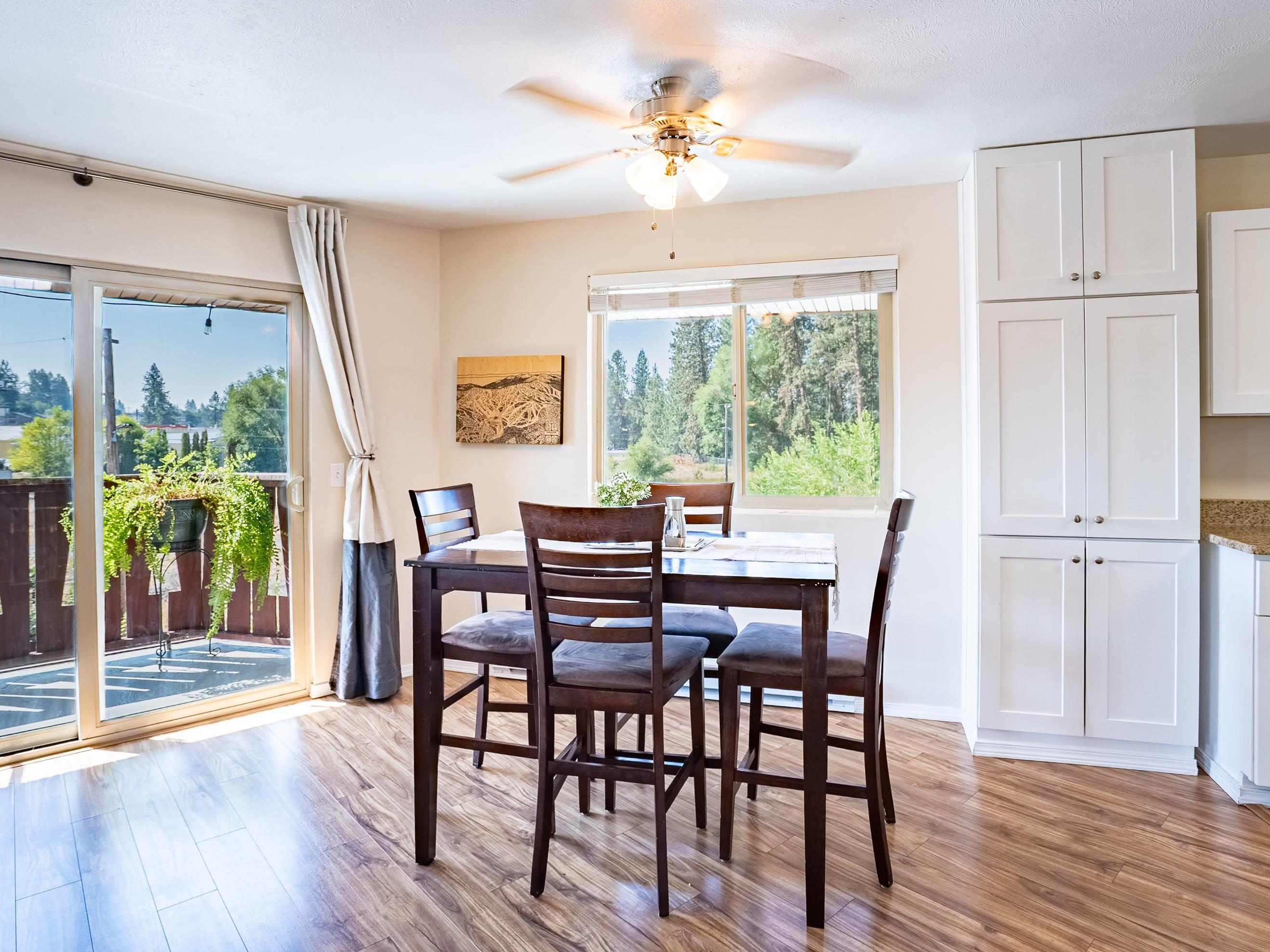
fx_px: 660
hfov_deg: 87.8
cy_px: 467
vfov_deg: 71.6
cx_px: 645
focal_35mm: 18
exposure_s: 1/800
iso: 400
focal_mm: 16
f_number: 8
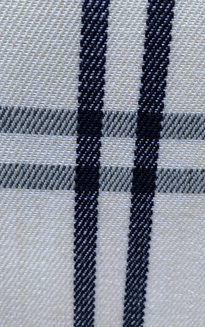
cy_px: 147
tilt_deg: -30.0
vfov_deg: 53.9
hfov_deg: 35.3
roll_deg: -5.7
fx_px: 322
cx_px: 113
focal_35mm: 36
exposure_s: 1/114
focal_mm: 4.25
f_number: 1.8
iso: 125
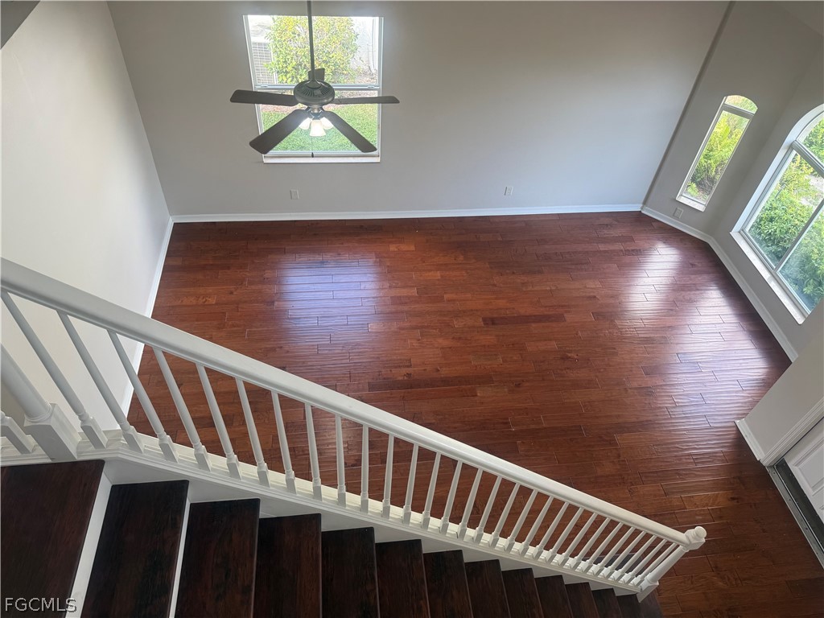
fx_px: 571
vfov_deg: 56.8
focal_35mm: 24
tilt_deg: -45.2
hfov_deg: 71.6
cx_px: 412
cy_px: 309
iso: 80
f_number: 1.78
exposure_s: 1/120
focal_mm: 6.76
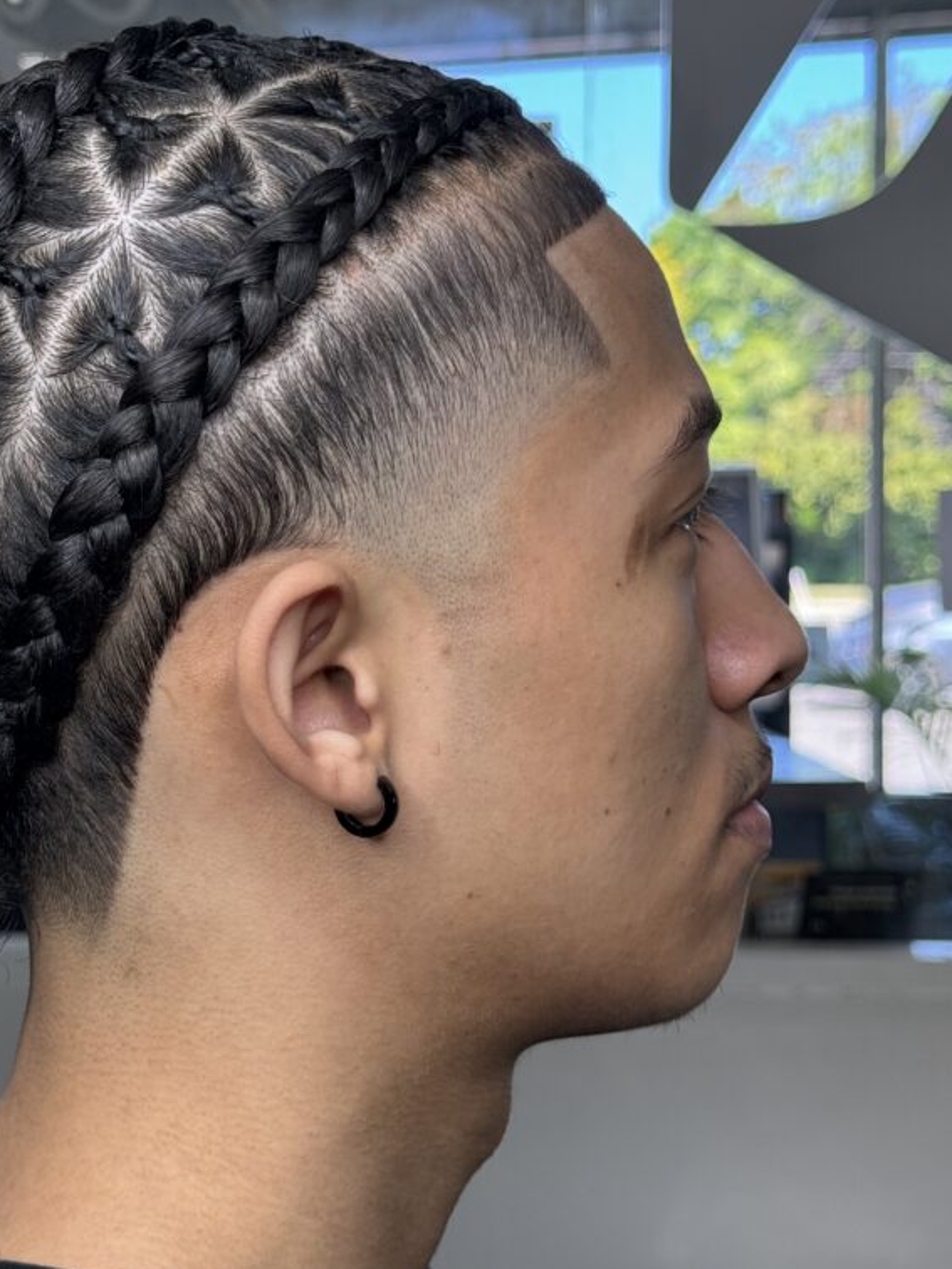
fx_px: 2383
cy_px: 539
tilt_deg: +1.5
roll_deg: -0.2
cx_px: 339
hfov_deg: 22.5
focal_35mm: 65
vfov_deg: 29.8
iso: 50
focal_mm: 6.76
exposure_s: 1/129
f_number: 1.78
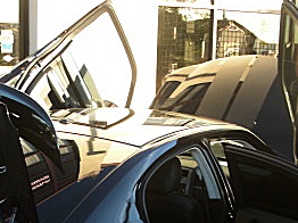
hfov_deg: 22.1
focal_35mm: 88
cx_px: 71
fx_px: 757
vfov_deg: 16.4
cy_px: 222
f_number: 2.8
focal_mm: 6.3
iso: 50
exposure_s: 1/80
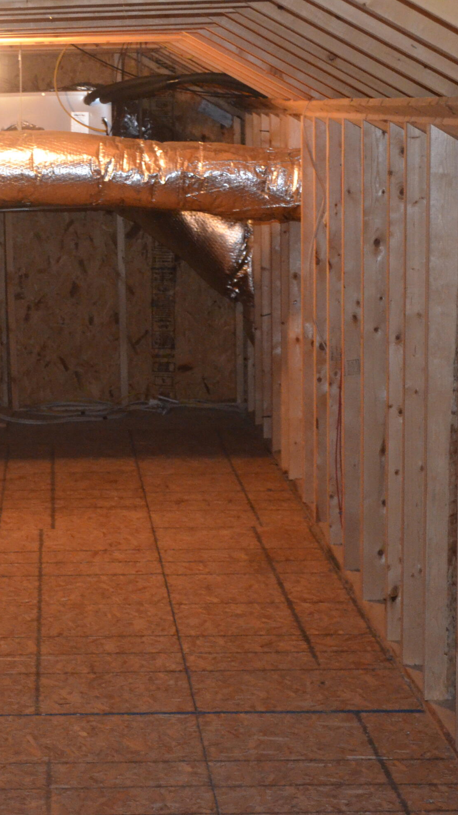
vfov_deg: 22.5
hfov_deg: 12.6
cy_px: 408
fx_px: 2051
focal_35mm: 95
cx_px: 9
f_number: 5.3
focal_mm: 40
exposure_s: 1/60
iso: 3200
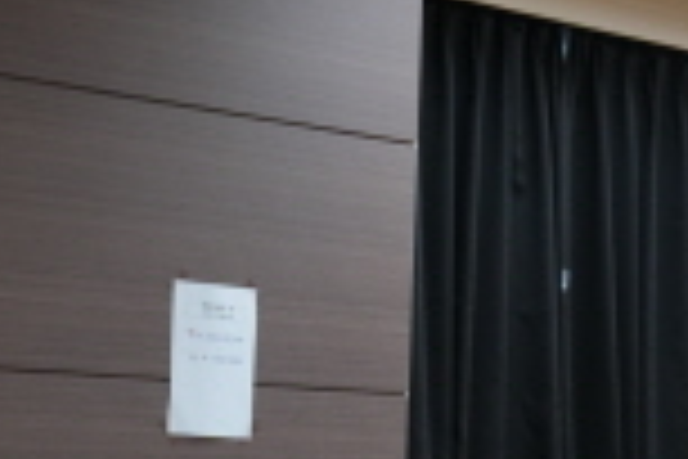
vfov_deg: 9.3
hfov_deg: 13.6
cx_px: 958
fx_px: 2752
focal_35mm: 144
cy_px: 637
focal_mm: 34
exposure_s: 1/160
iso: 1000
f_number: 4
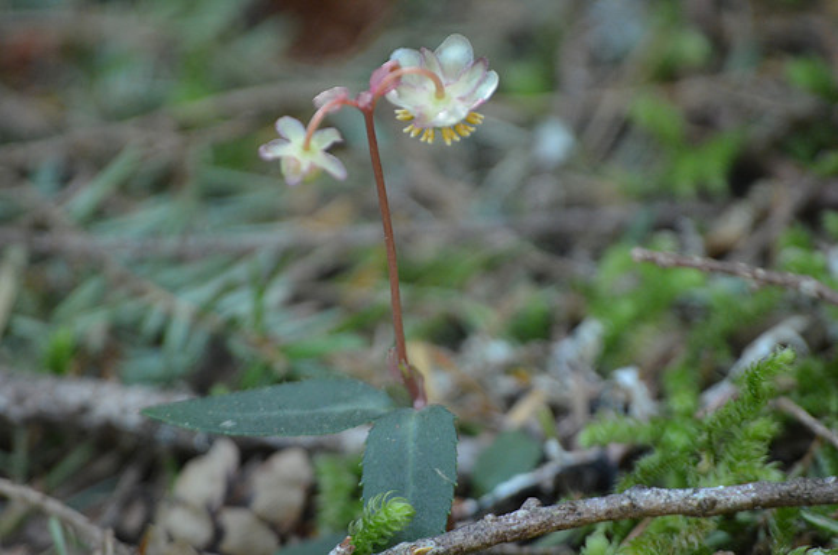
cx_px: 419
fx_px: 10452
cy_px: 278
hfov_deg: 4.6
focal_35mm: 450
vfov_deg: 3.0
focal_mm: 300
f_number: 5.6
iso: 1600
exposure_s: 1/30
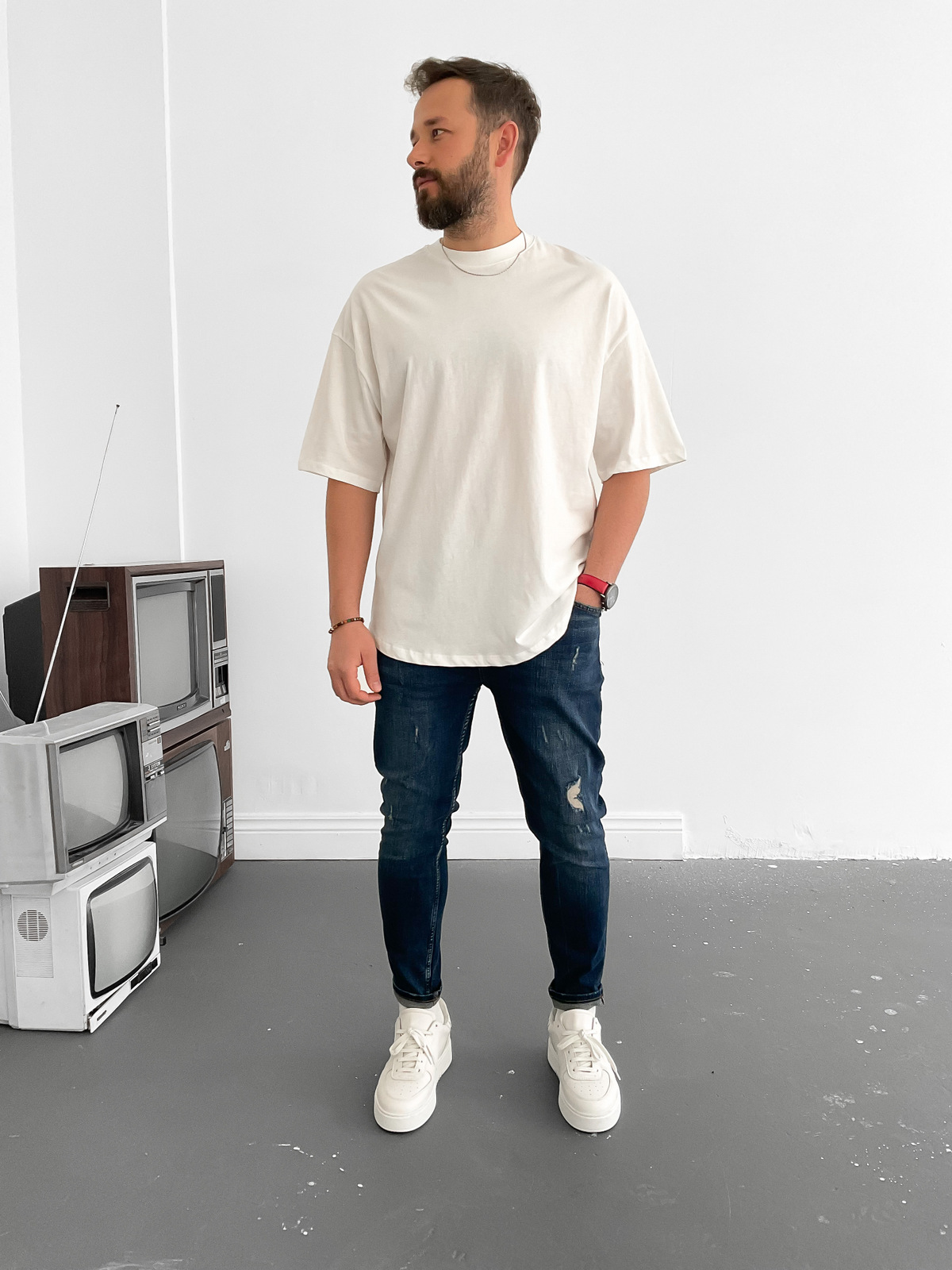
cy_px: 635
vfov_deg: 61.7
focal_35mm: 29
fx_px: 1063
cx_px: 476
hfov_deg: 48.2
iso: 64
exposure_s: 1/120
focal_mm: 3
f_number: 1.8
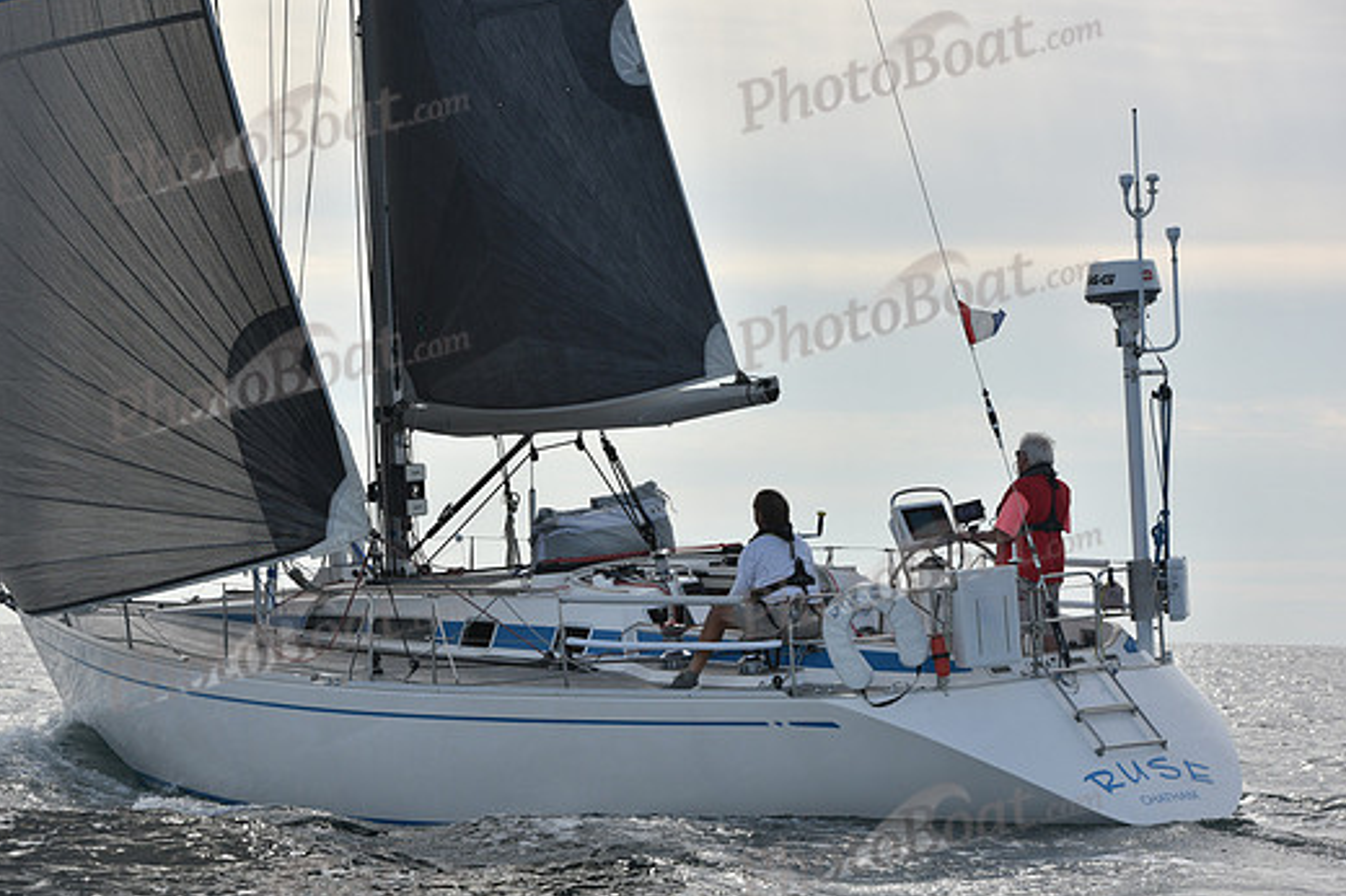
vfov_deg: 10.2
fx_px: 5007
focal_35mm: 134
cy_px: 475
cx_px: 606
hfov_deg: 15.3
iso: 320
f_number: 8
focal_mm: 120
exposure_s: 1/1000
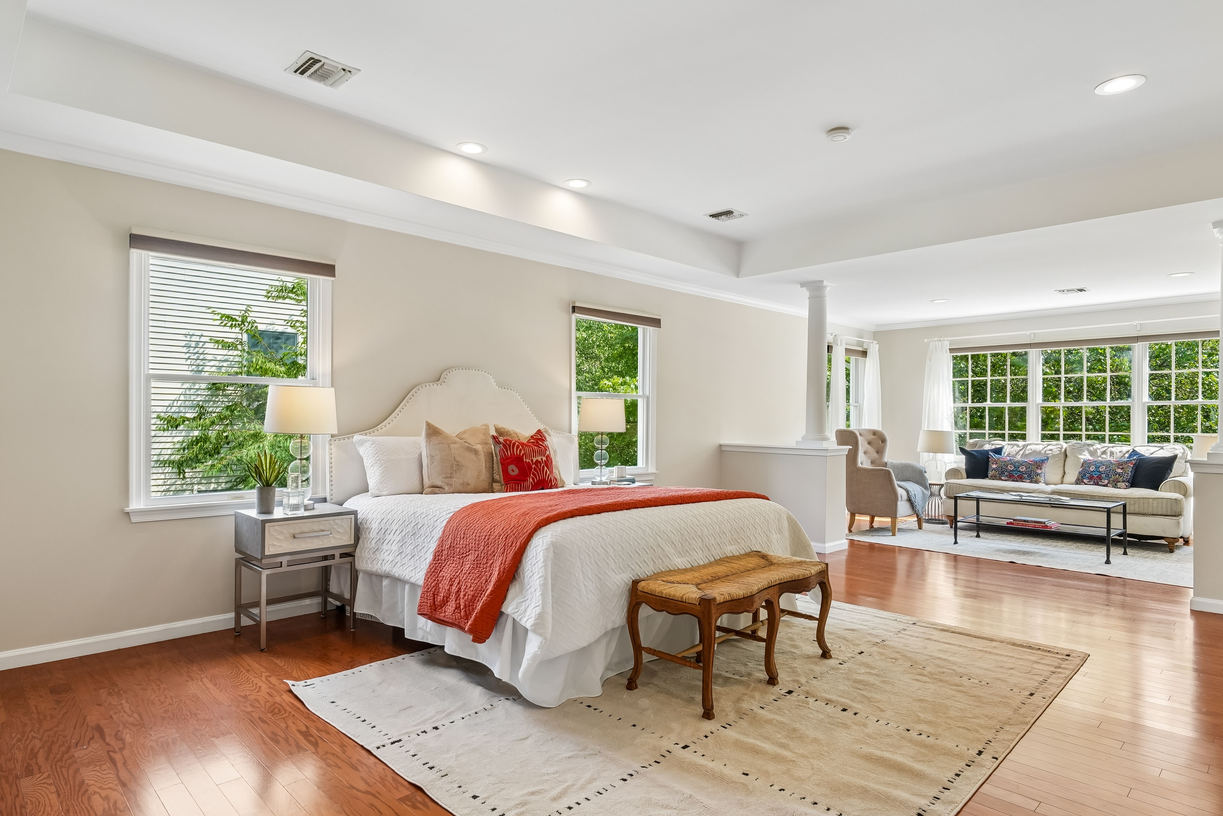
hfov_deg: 86.9
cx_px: 585
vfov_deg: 64.4
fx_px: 645
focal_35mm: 19
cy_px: 450
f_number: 8
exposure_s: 1/30
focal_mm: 16
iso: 400
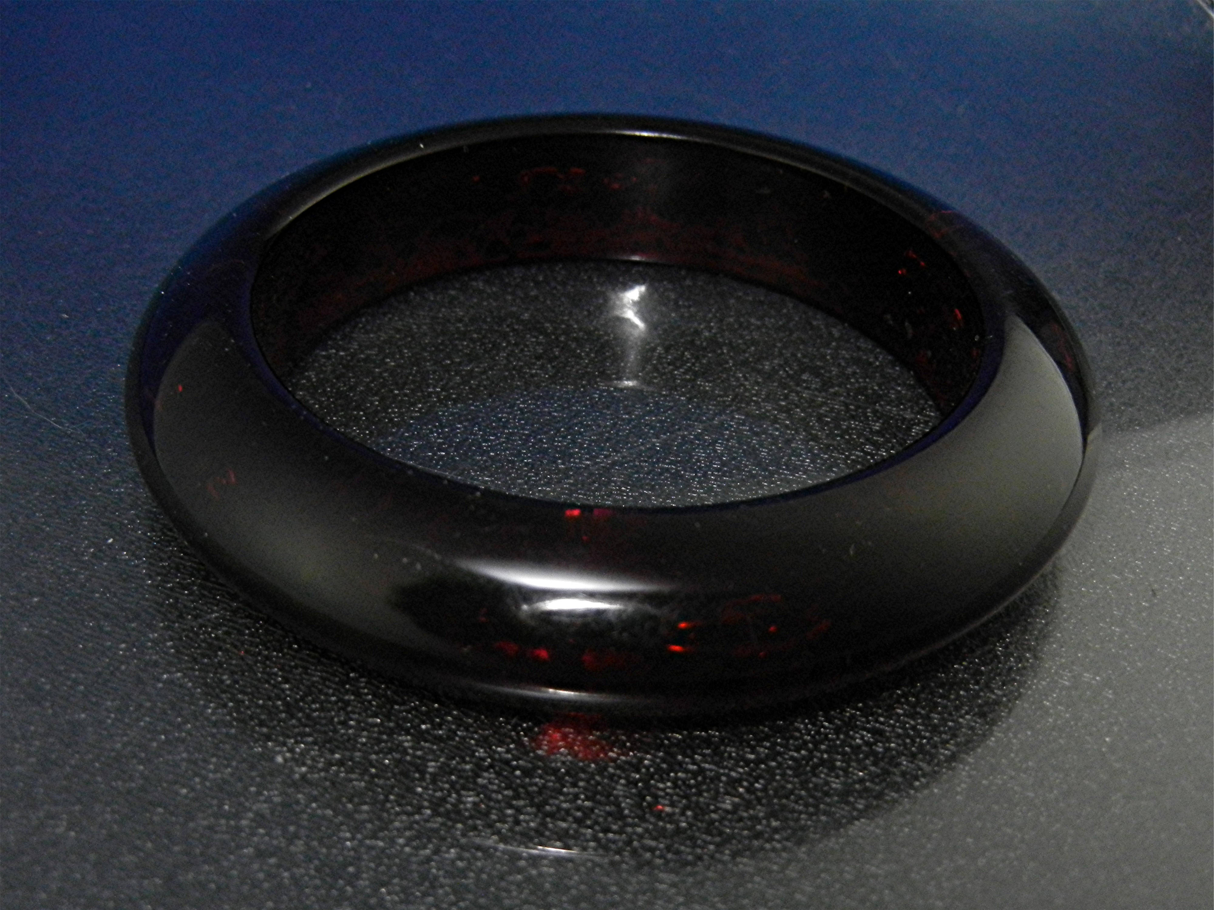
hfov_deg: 42.1
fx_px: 1578
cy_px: 455
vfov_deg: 32.2
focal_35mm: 45
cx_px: 607
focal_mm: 8.1
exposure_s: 1/30
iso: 800
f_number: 7.6
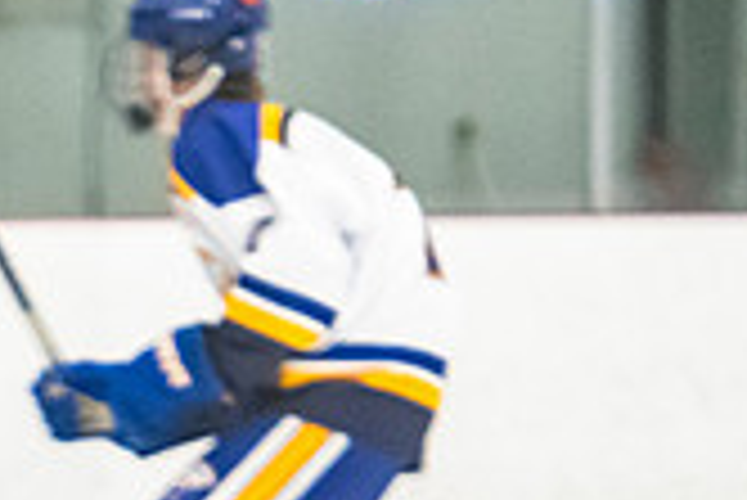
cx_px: -512
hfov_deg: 2.6
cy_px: 1130
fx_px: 16344
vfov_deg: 1.7
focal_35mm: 787
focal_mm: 145
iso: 4000
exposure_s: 1/800
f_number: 2.8
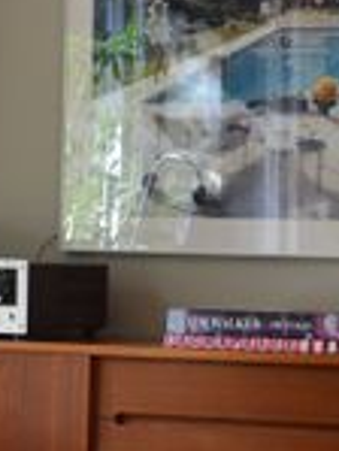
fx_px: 2646
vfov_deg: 9.7
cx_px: -58
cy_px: 292
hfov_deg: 7.3
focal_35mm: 203
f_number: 1.8
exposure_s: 1/100
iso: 100
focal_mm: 35
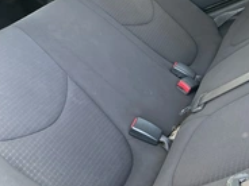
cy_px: 75
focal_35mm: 61
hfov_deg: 31.7
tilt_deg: -29.8
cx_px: 137
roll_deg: -32.2
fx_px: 439
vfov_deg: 24.0
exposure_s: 1/64
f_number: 1.8
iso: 64
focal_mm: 3
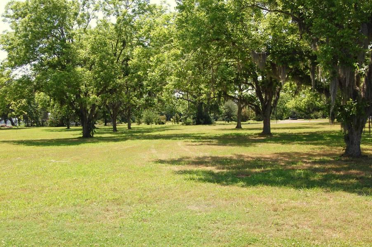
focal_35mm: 45
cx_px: 186
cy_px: 124
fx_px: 465
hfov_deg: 43.6
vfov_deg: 29.8
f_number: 10
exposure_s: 1/250
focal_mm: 30
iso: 360
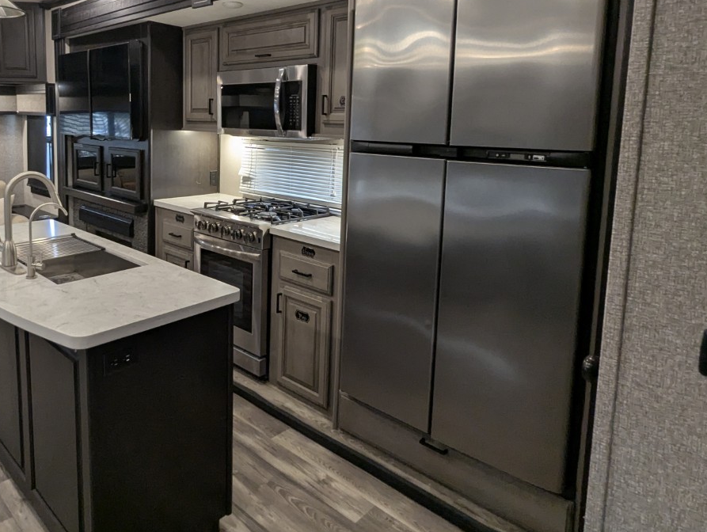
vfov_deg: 53.8
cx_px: 236
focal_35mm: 25
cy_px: 176
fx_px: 511
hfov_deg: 67.4
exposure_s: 1/49.9
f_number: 2.2
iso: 243
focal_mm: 2.35
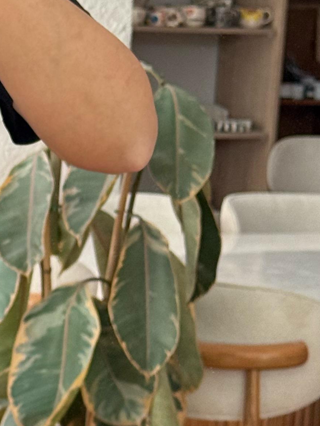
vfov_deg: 11.9
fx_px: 2047
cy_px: 150
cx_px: -200
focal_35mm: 166
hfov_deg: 8.7
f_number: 1.78
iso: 100
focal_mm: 6.76
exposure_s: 1/100
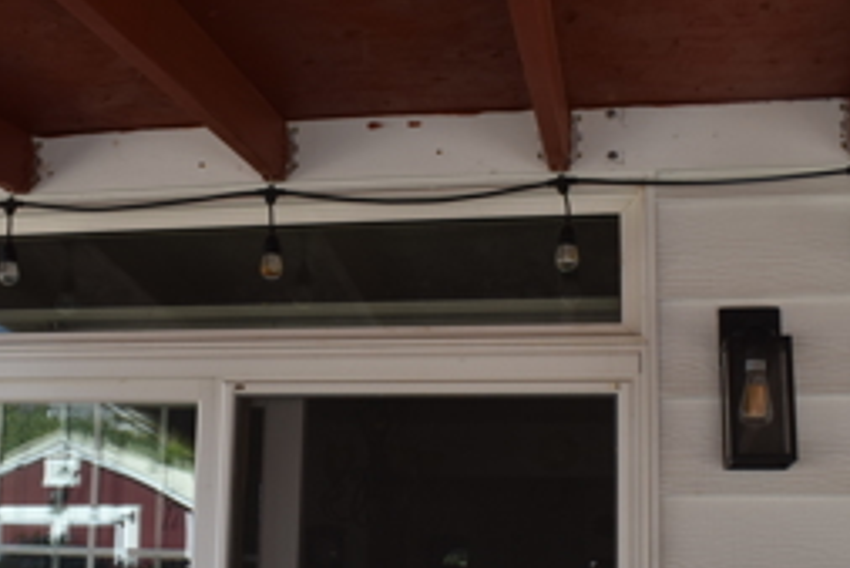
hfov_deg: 40.9
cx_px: 346
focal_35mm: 48
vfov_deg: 27.9
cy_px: 393
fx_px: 1134
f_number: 8
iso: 360
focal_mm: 18
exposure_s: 1/250
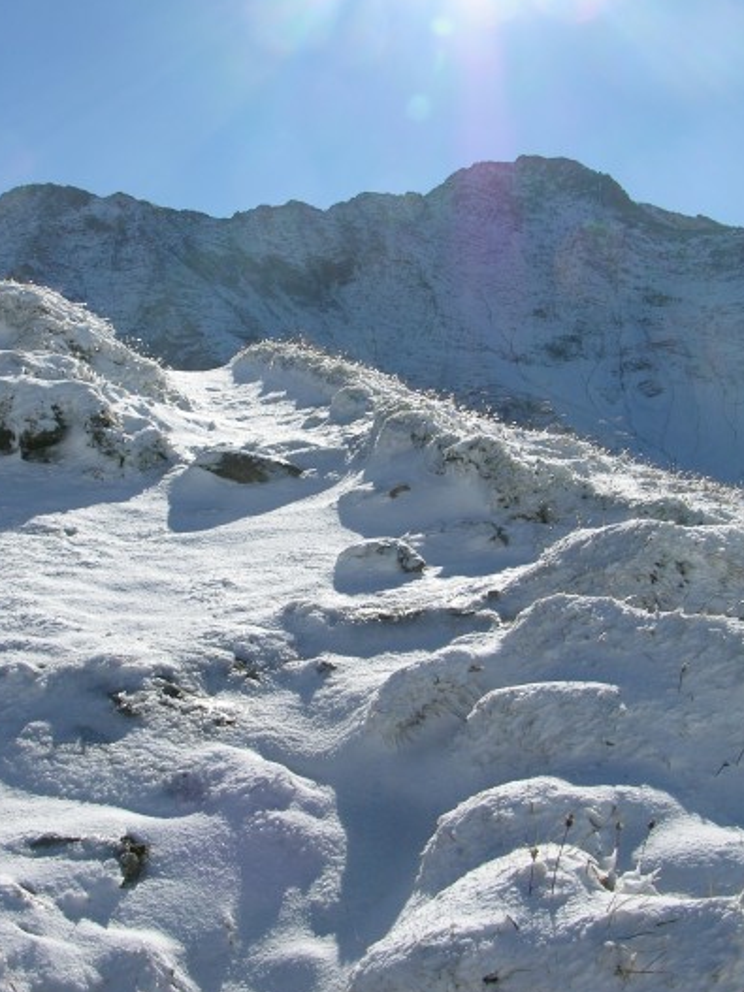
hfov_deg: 28.5
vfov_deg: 37.5
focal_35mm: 51
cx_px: 335
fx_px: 1462
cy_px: 476
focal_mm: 8.9
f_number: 7.1
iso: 50
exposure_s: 1/324
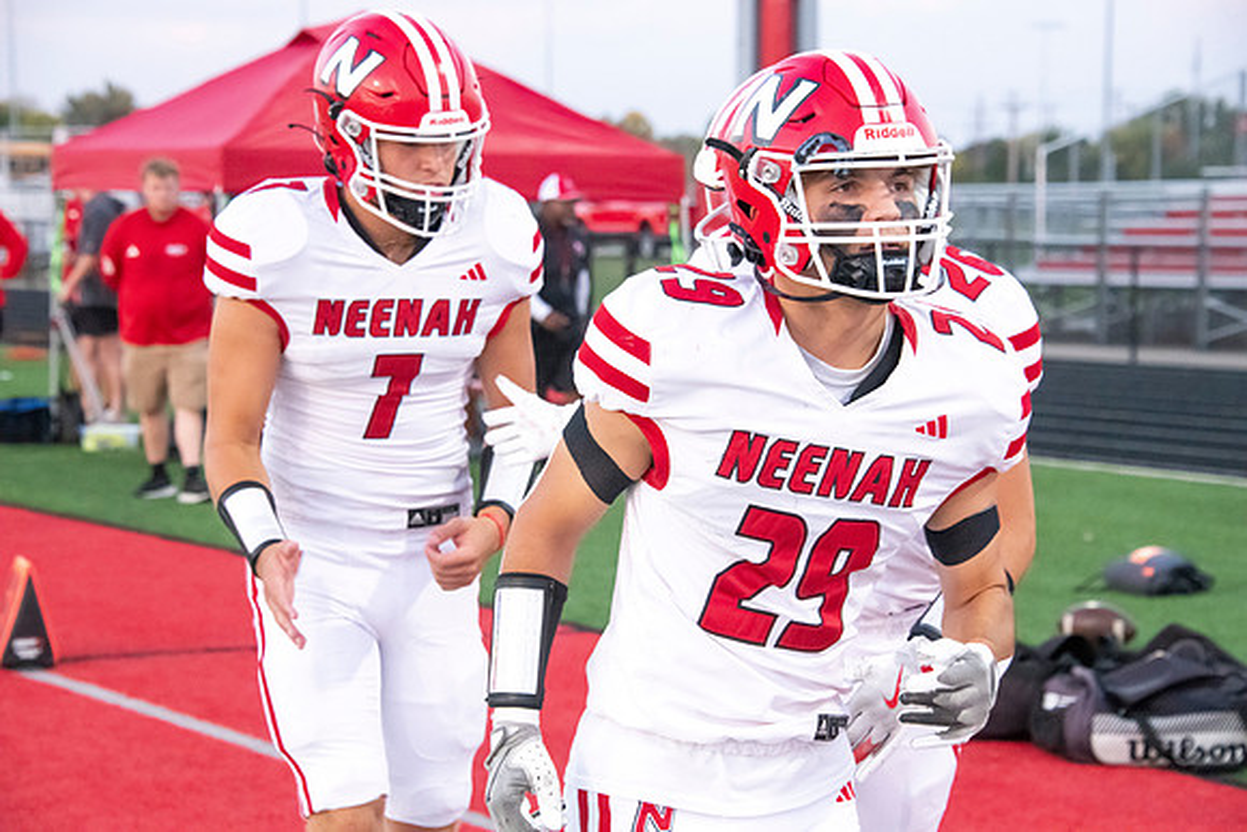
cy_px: 416
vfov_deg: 12.2
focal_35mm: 112
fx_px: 3880
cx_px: 624
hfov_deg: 18.3
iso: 10000
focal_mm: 112
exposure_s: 1/640
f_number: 7.1
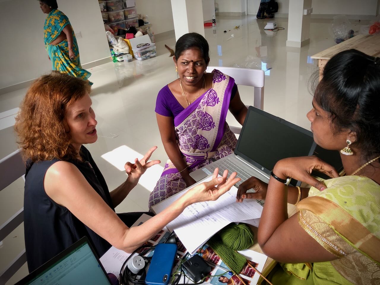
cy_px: 142
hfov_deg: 63.4
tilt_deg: -30.4
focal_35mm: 28
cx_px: 190
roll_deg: +7.6
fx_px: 307
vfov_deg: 49.7
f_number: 1.8
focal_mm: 3.99
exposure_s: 1/105
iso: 20
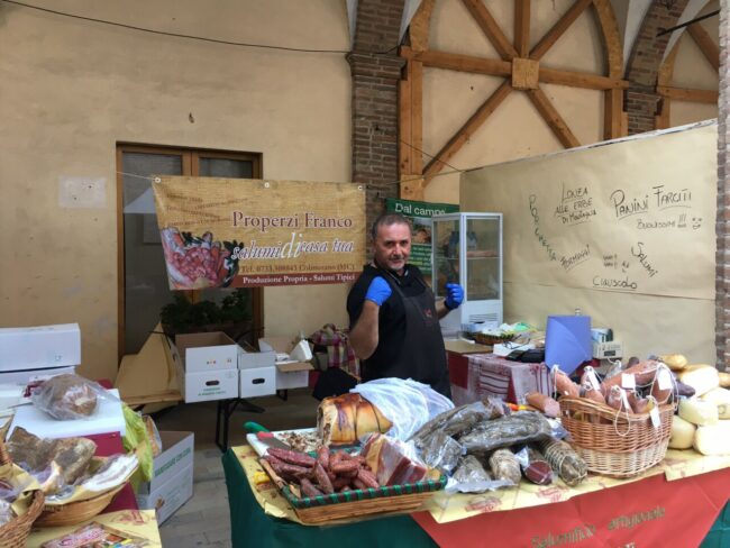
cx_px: 365
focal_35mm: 29
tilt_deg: -2.1
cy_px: 274
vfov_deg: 48.3
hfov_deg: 61.6
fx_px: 612
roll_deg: +0.2
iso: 25
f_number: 2.2
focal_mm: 4.15
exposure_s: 1/33
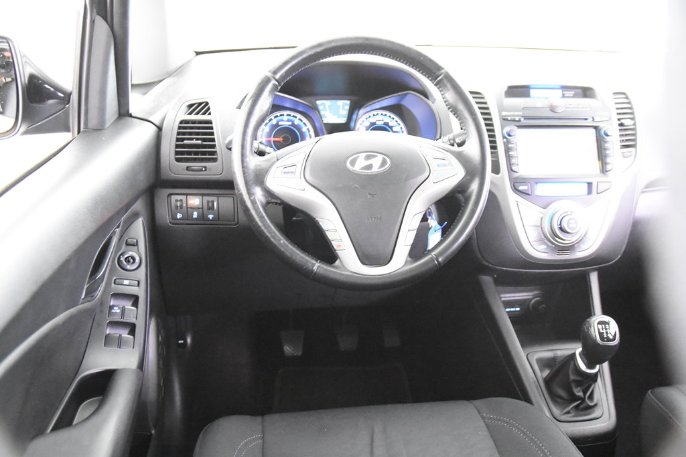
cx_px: 343
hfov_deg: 57.2
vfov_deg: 40.0
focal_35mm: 33
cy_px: 228
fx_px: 629
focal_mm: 22
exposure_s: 1/25
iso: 12800
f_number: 3
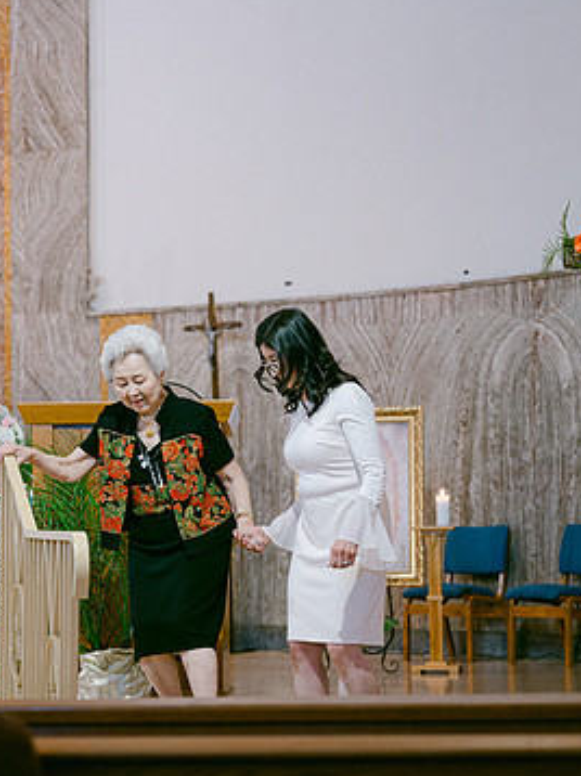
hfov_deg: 13.5
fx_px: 2442
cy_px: 373
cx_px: 130
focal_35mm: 109
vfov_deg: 18.1
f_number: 2.8
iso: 1600
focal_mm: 70
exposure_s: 1/250
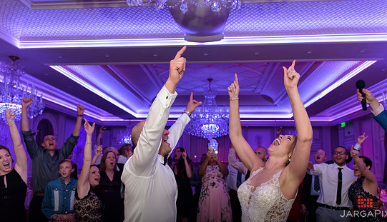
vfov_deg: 43.3
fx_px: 279
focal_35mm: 27
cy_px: 134
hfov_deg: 69.6
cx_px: 200
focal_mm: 24
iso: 3200
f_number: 3.2
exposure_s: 1/125
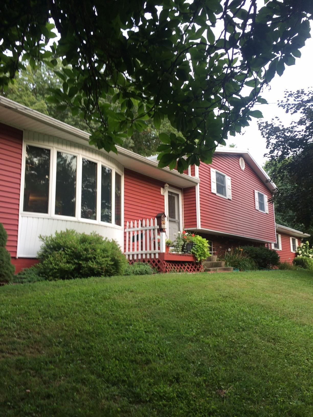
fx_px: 362
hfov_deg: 46.8
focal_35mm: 30
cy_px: 208
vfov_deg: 60.0
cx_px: 156
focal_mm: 4.12
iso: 40
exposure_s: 1/60
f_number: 2.2
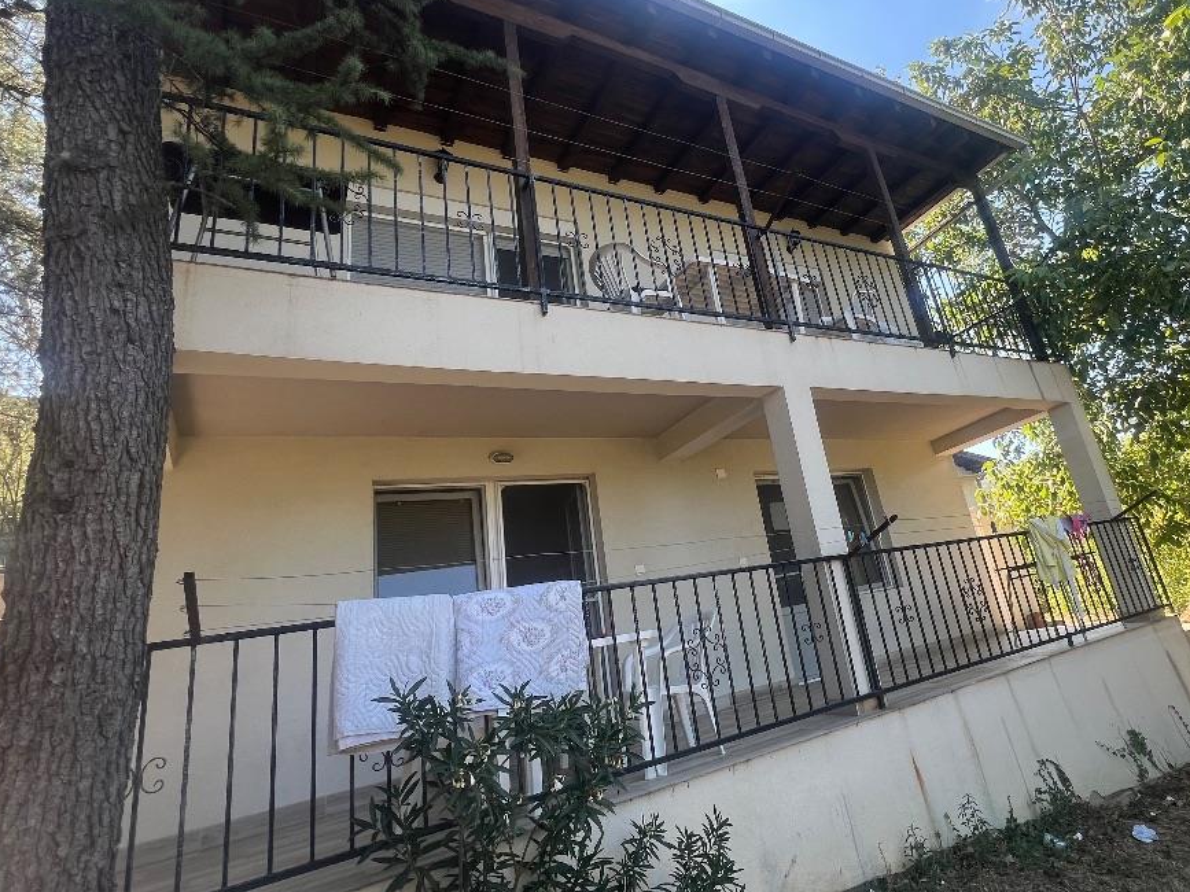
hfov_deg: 86.5
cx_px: 722
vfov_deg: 71.3
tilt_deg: +18.8
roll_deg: +9.7
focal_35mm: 18
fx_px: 619
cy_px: 390
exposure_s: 1/184
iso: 32
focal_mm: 1.57
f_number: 1.8
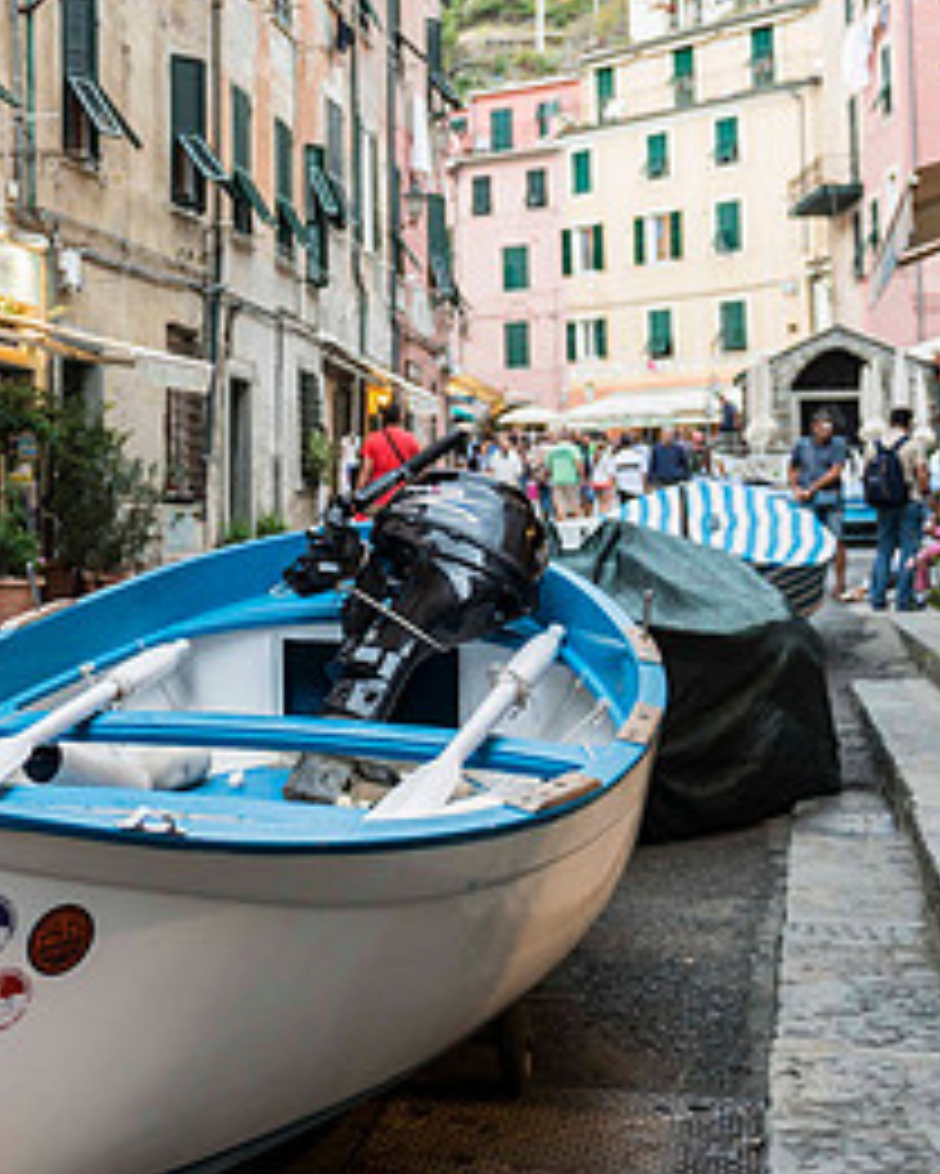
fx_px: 2120
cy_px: 346
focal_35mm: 61
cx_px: -128
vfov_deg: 30.6
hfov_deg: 23.3
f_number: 2.8
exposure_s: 1/50
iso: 500
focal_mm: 24
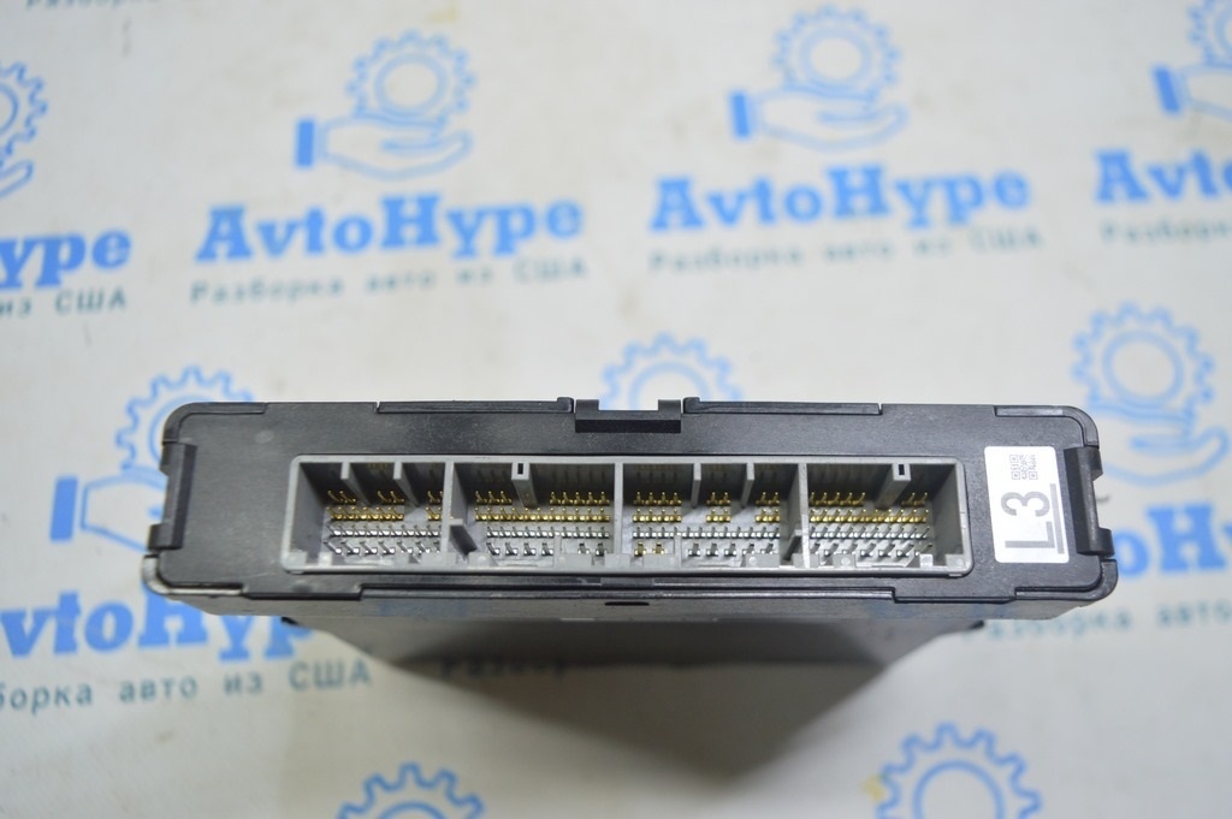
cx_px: 616
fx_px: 1128
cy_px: 410
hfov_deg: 57.3
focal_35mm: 33
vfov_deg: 39.9
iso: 400
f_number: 3.8
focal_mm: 22
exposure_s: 1/40
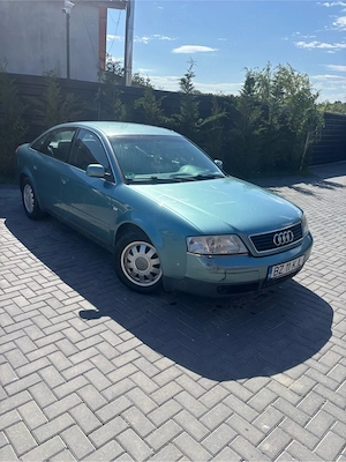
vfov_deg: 67.3
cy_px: 231
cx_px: 173
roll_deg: -3.9
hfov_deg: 53.1
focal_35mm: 26
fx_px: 347
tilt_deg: -18.0
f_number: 1.6
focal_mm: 5.96
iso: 50
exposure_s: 1/3021
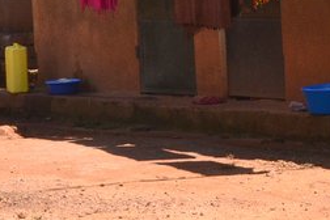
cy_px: -147
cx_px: 302
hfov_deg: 9.6
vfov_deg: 6.3
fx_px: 1953
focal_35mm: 213
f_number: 13
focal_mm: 35
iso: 800
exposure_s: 1/500
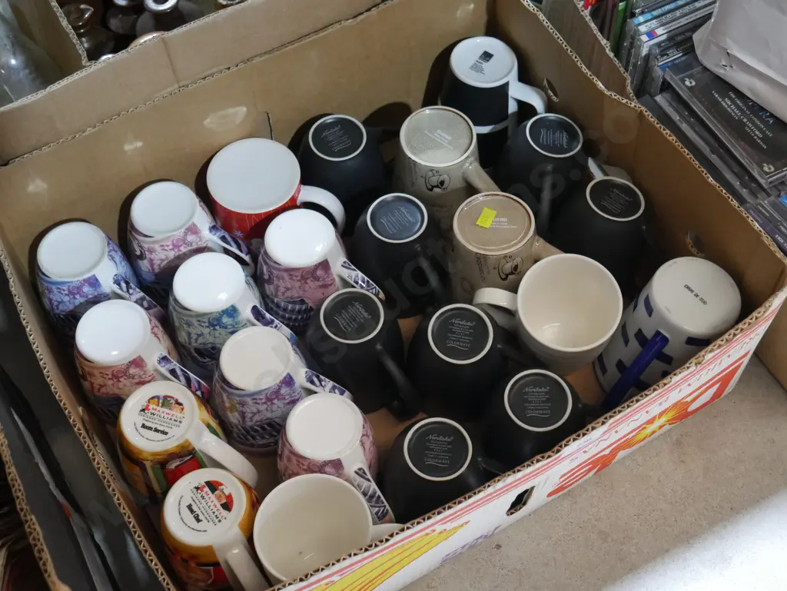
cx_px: 394
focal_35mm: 48
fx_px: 1092
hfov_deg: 39.6
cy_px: 296
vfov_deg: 30.3
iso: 2500
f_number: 5.2
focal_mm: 24
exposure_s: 1/60
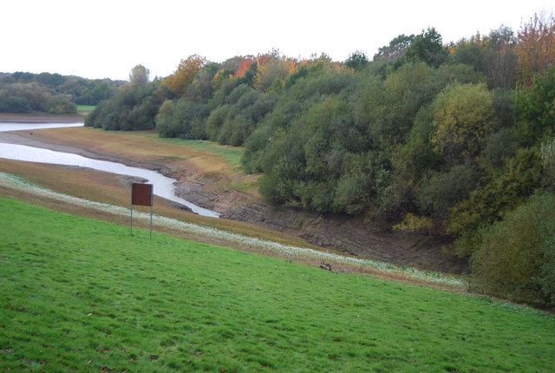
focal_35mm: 48
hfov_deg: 41.0
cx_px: 278
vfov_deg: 28.2
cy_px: 186
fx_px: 742
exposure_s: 1/500
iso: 250
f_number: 4.5
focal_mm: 32
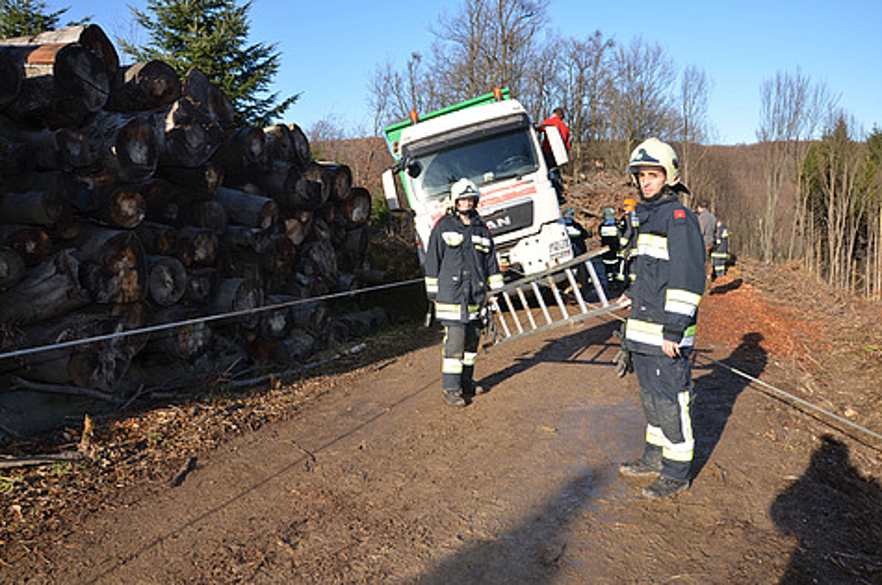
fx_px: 660
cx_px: 441
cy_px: 292
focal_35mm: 27
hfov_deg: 67.5
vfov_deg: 47.8
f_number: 6.3
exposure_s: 1/160
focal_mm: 18
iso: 100
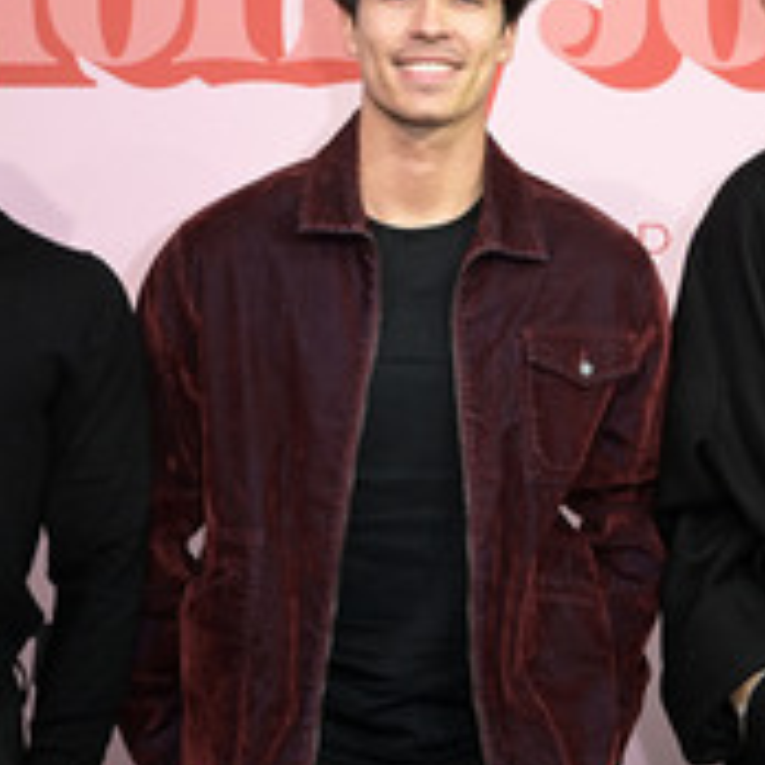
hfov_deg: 22.5
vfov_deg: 22.4
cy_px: 295
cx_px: 420
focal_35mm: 77
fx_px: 1925
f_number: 5
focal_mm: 35
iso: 1000
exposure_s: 1/200
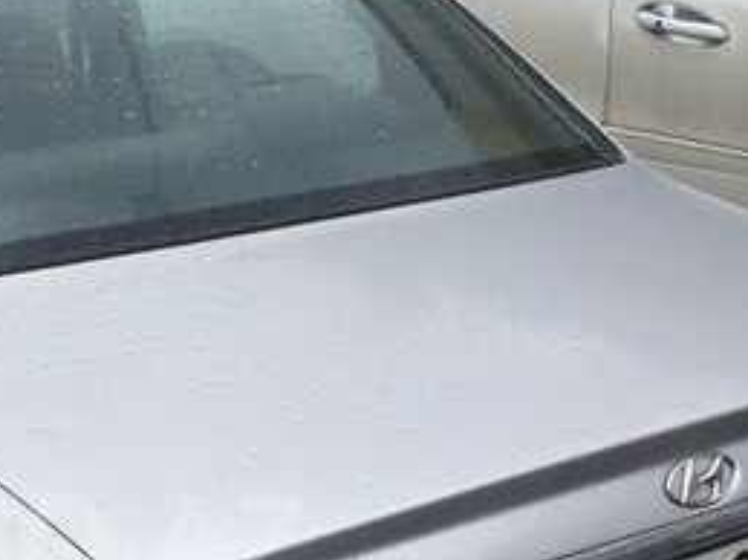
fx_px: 1598
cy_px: 538
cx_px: 9
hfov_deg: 25.1
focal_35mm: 74
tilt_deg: -22.5
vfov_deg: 19.4
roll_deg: -6.2
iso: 32
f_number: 2.2
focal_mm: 4.15
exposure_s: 1/760
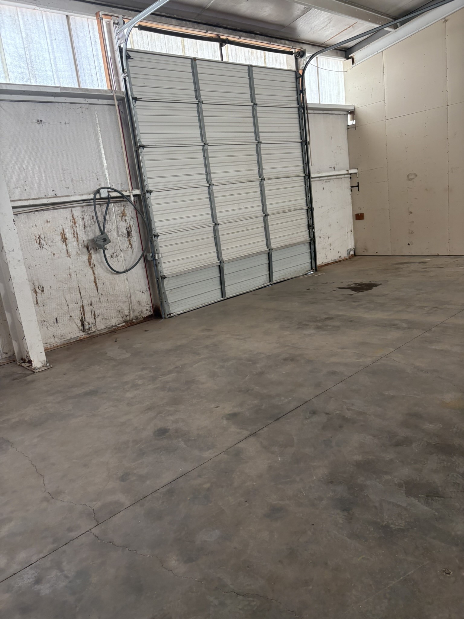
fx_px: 465
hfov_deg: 53.1
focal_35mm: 26
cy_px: 310
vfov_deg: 67.3
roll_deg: +7.2
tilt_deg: -13.9
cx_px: 232
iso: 125
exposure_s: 1/103
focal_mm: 5.96
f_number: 1.6
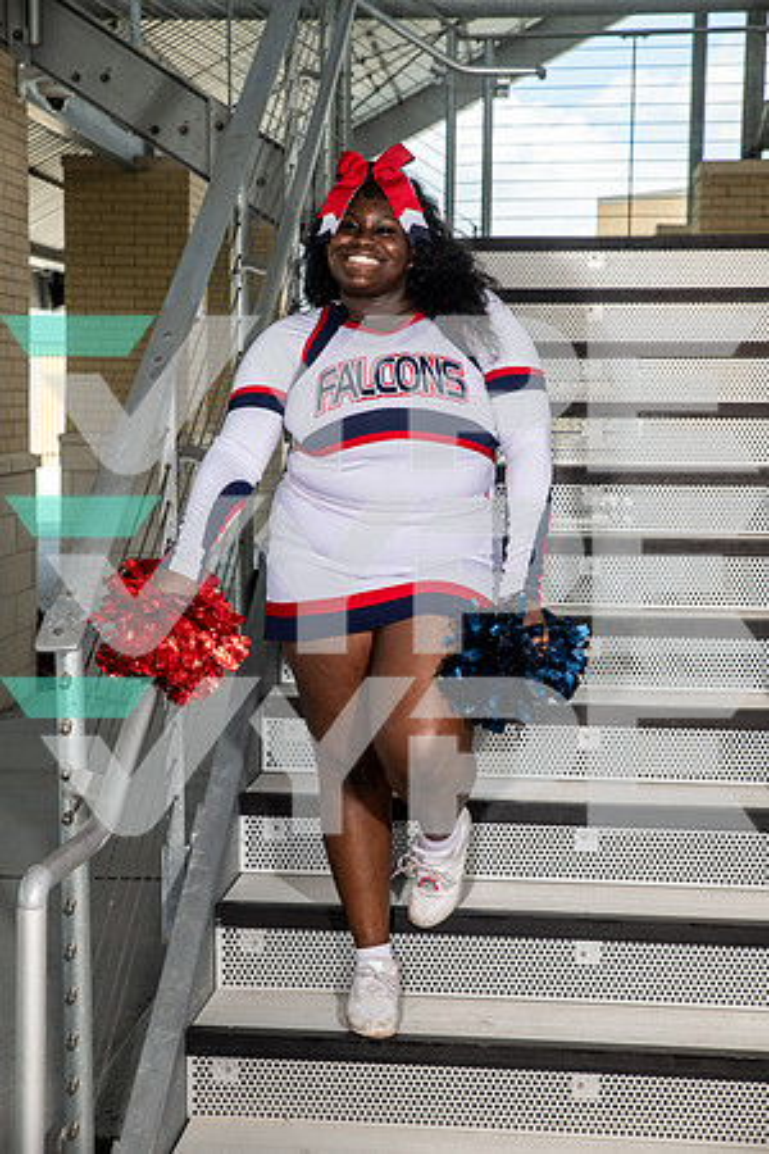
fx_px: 2083
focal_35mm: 65
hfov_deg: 20.9
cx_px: 384
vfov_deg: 31.0
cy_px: 577
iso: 200
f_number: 7.1
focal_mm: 65
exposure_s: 1/320
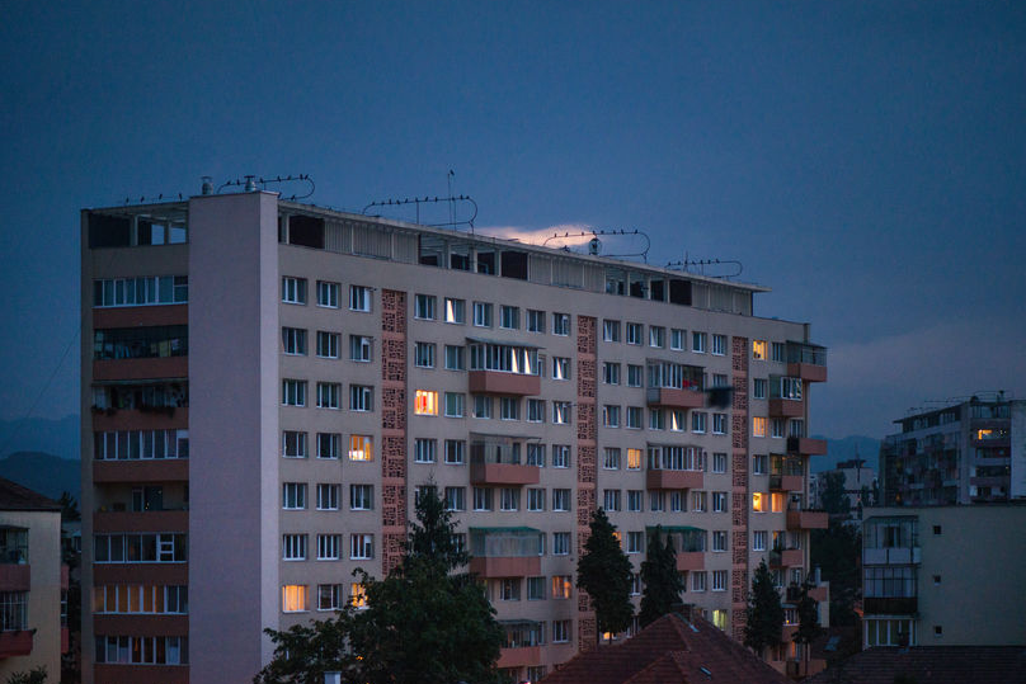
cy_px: 350
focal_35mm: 110
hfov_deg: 18.6
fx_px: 3135
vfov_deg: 12.5
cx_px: 517
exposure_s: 1/80
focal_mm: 105
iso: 800
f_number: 2.8
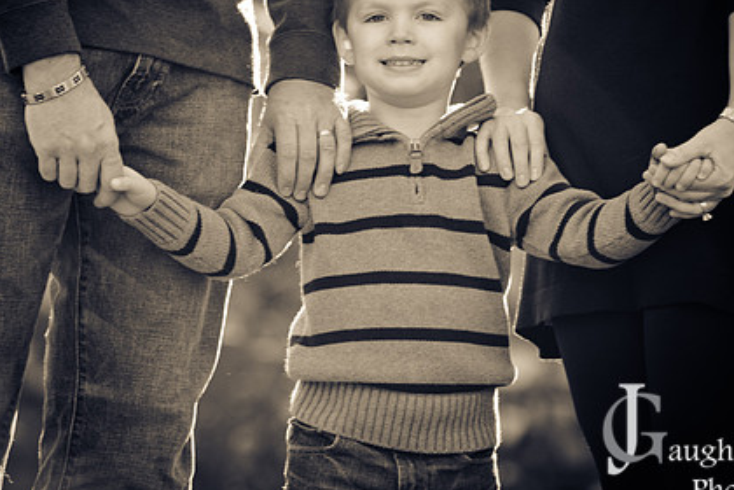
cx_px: 360
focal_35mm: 300
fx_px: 6110
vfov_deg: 4.6
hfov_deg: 6.9
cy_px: 179
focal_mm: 145
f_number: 3.2
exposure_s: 1/250
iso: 200
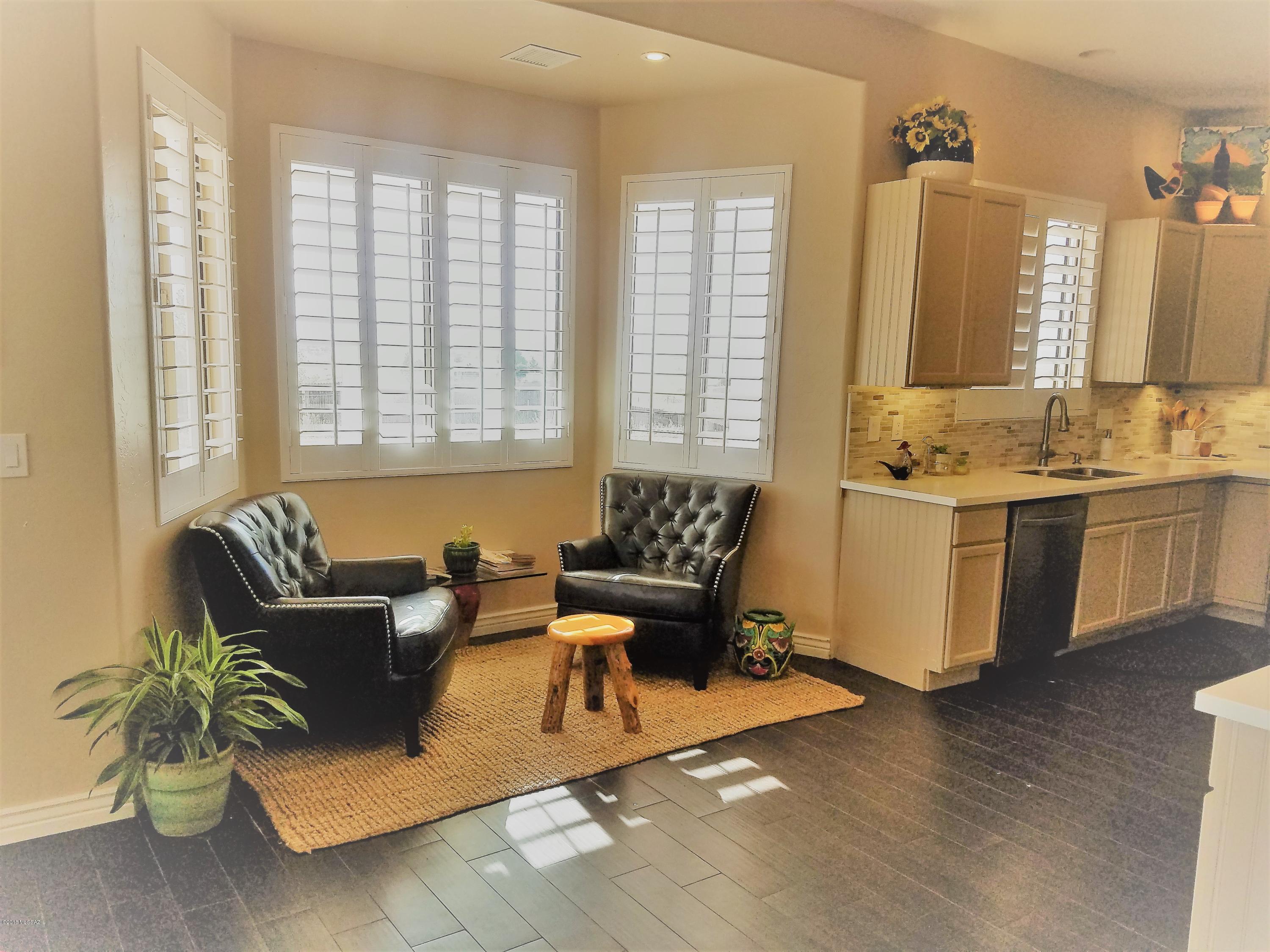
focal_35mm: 26
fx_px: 954
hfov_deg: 67.3
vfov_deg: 53.1
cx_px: 635
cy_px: 476
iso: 50
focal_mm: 4.2
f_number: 1.7
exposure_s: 1/461
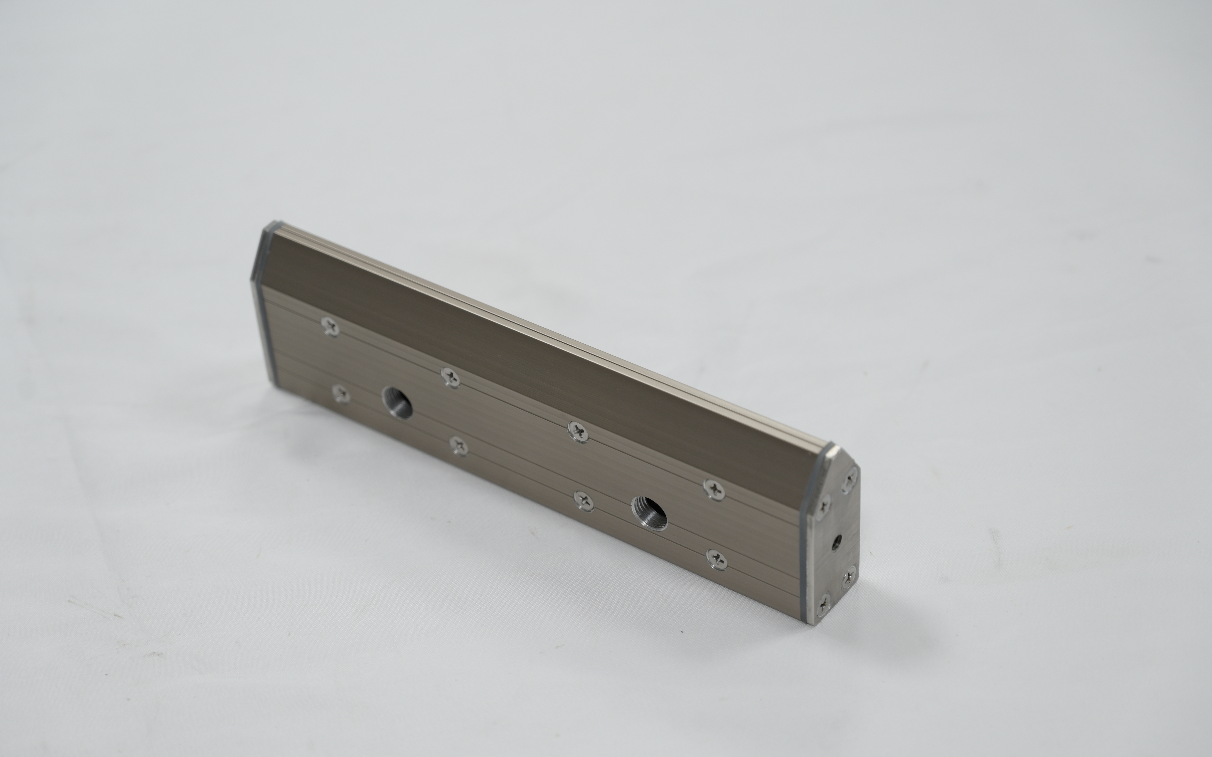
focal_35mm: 72
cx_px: 606
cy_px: 400
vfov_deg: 18.1
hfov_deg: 28.6
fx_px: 2378
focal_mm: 70
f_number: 4
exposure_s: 1/60
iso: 200
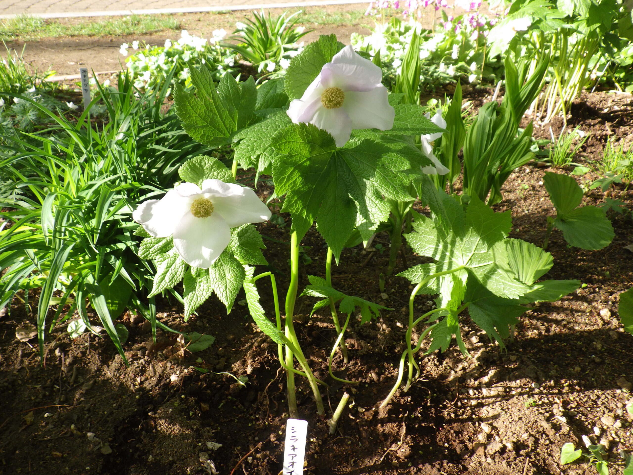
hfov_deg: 63.4
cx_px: 316
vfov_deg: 49.7
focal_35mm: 28
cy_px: 238
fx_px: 512
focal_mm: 5
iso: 125
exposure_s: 1/160
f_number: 3.5
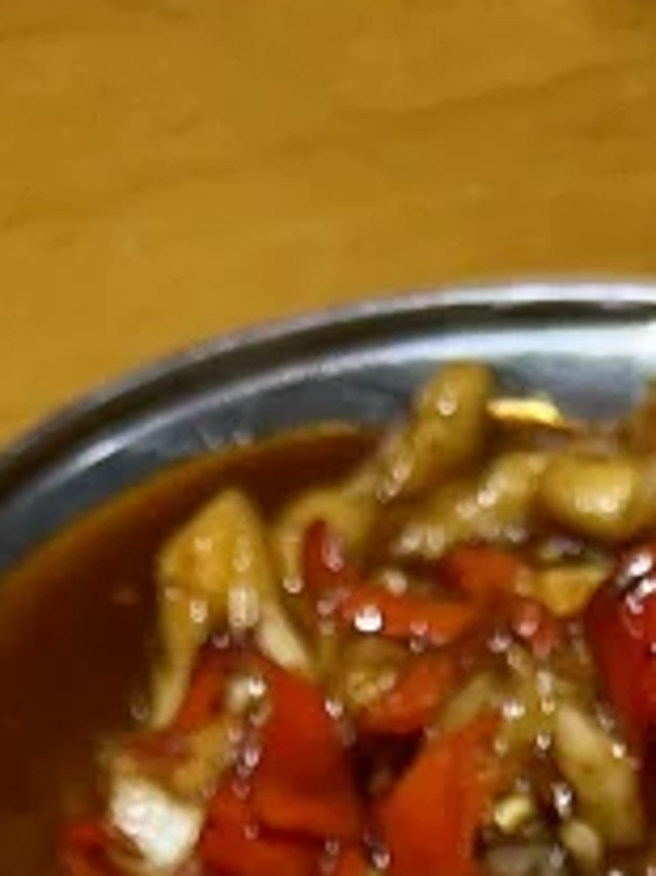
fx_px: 4578
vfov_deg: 8.6
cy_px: 2823
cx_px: 411
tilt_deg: -57.4
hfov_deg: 8.2
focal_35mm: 181
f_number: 1.6
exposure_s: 1/100
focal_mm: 5.1
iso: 64
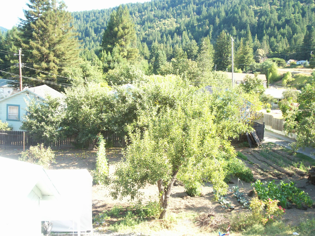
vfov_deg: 39.7
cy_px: 118
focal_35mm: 36
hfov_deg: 51.4
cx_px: 158
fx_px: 328
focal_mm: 5.9
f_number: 4.5
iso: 100
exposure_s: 1/68.5
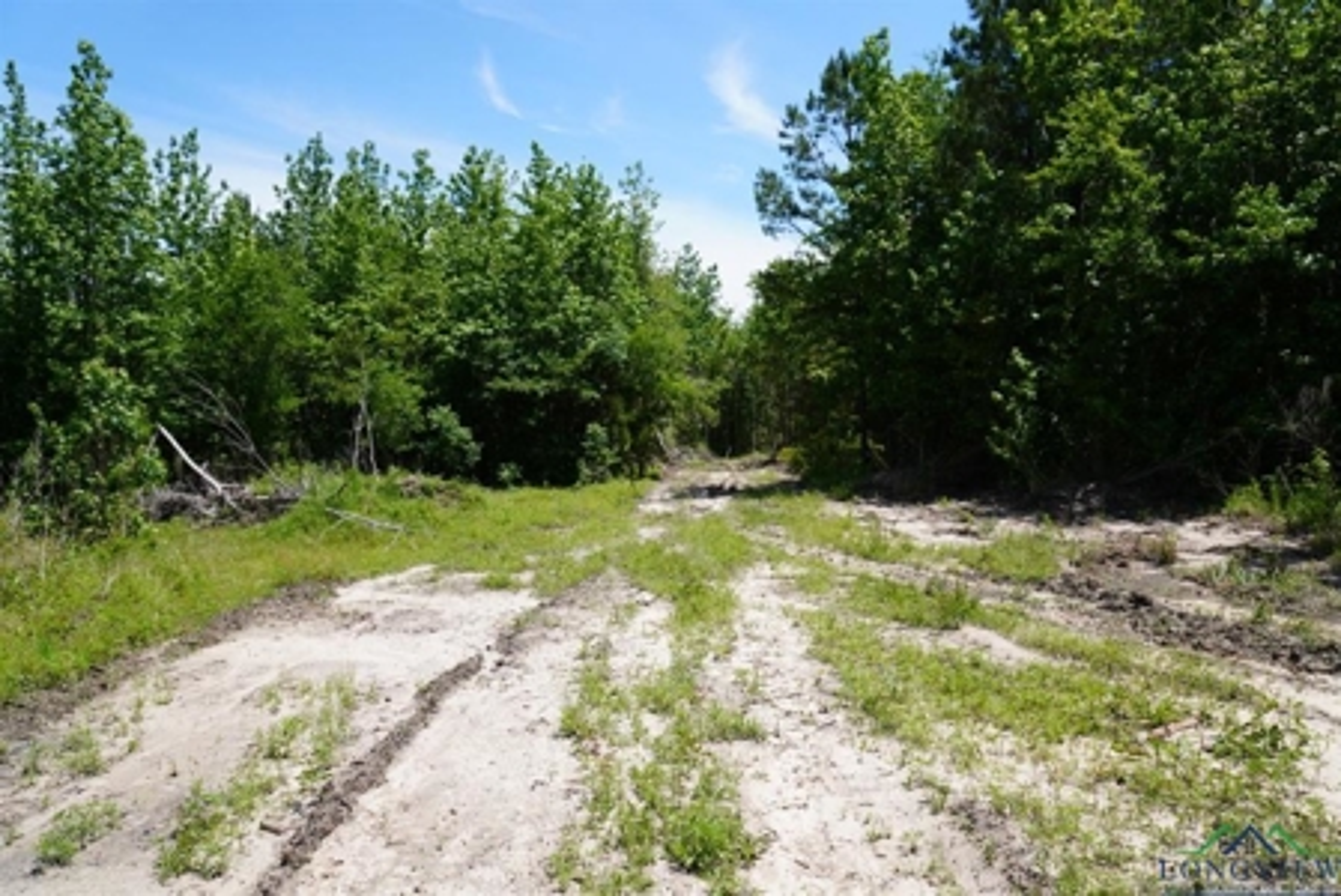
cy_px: 448
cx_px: 670
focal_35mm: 24
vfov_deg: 53.2
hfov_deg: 73.7
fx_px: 895
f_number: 5
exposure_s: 1/640
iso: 100
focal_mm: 16
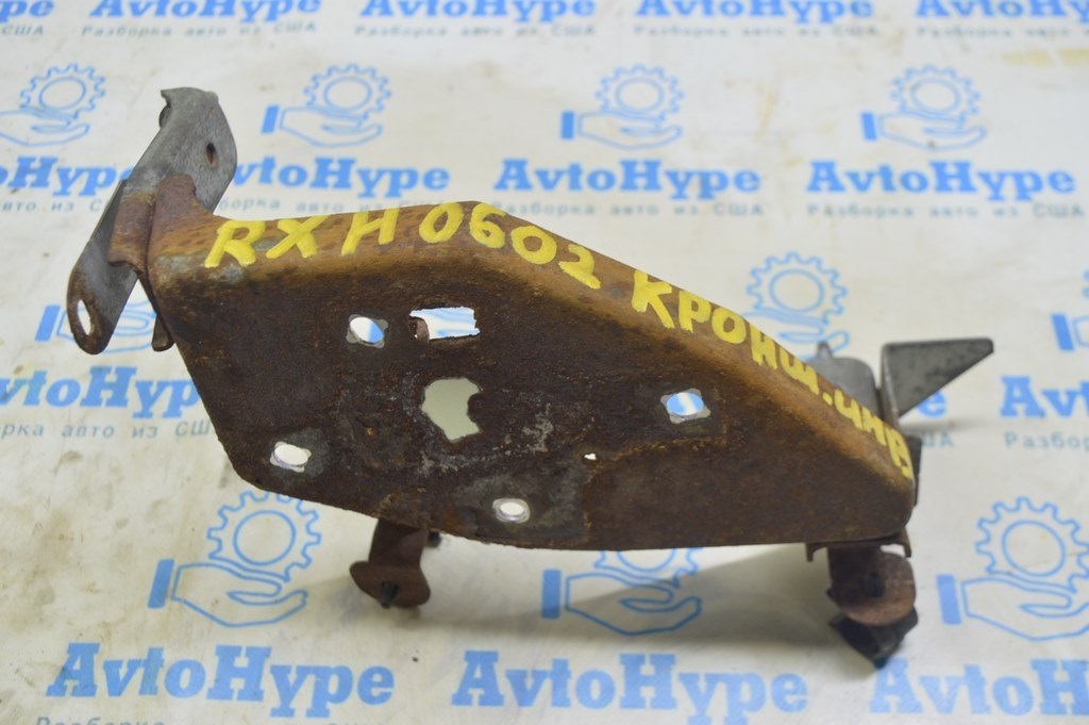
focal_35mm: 39
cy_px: 362
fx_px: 1179
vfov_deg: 34.2
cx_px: 544
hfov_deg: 49.6
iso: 400
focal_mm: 26
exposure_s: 1/20
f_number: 5.6
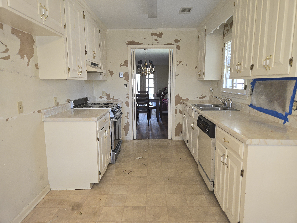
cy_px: 112
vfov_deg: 58.9
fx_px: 197
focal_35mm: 23
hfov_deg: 73.9
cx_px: 148
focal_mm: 5.4
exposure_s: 1/40
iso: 100
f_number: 1.8
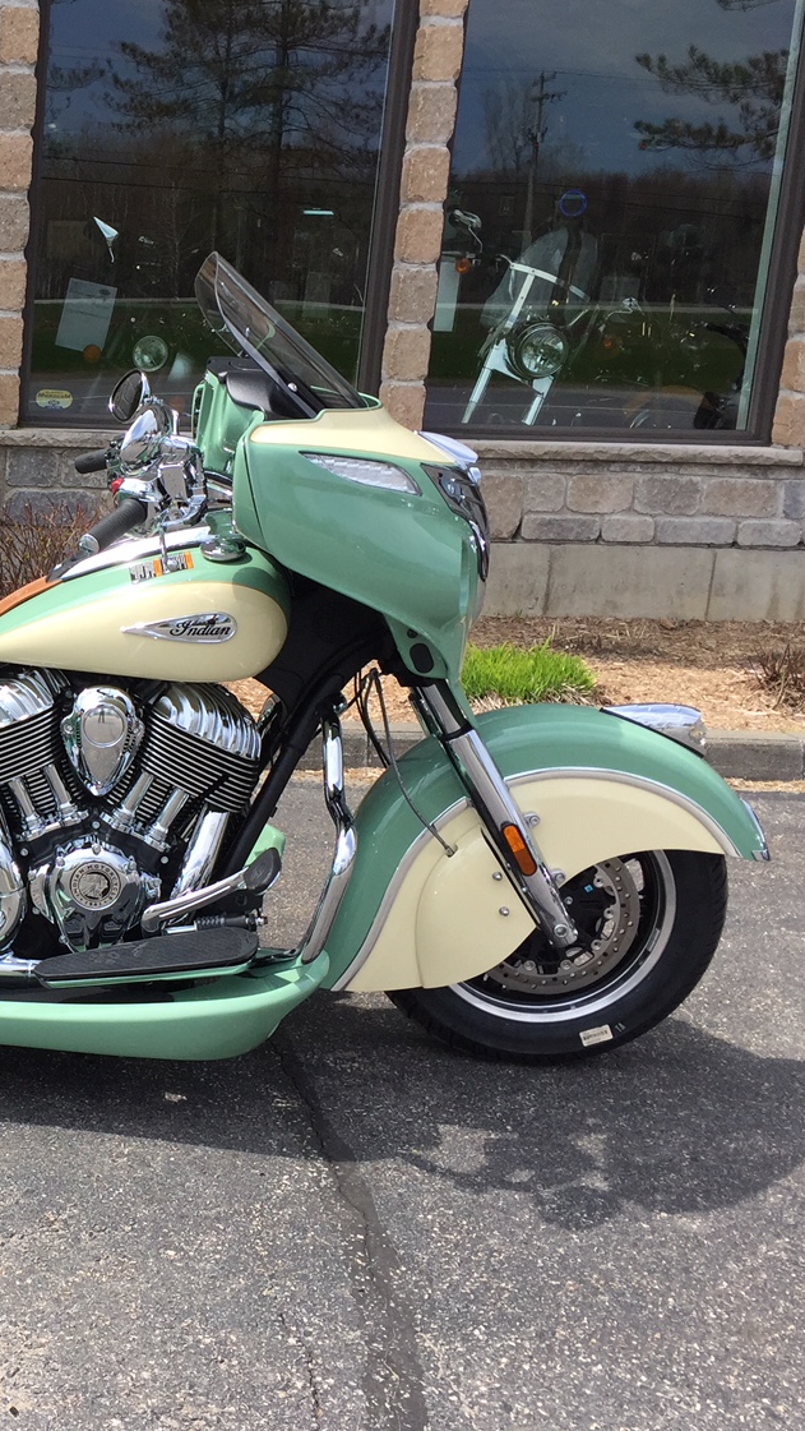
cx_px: -107
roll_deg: -3.0
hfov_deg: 24.1
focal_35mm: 46
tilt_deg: -12.4
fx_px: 1745
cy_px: 712
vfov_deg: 44.6
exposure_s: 1/1319
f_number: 2.2
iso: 32
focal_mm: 4.15
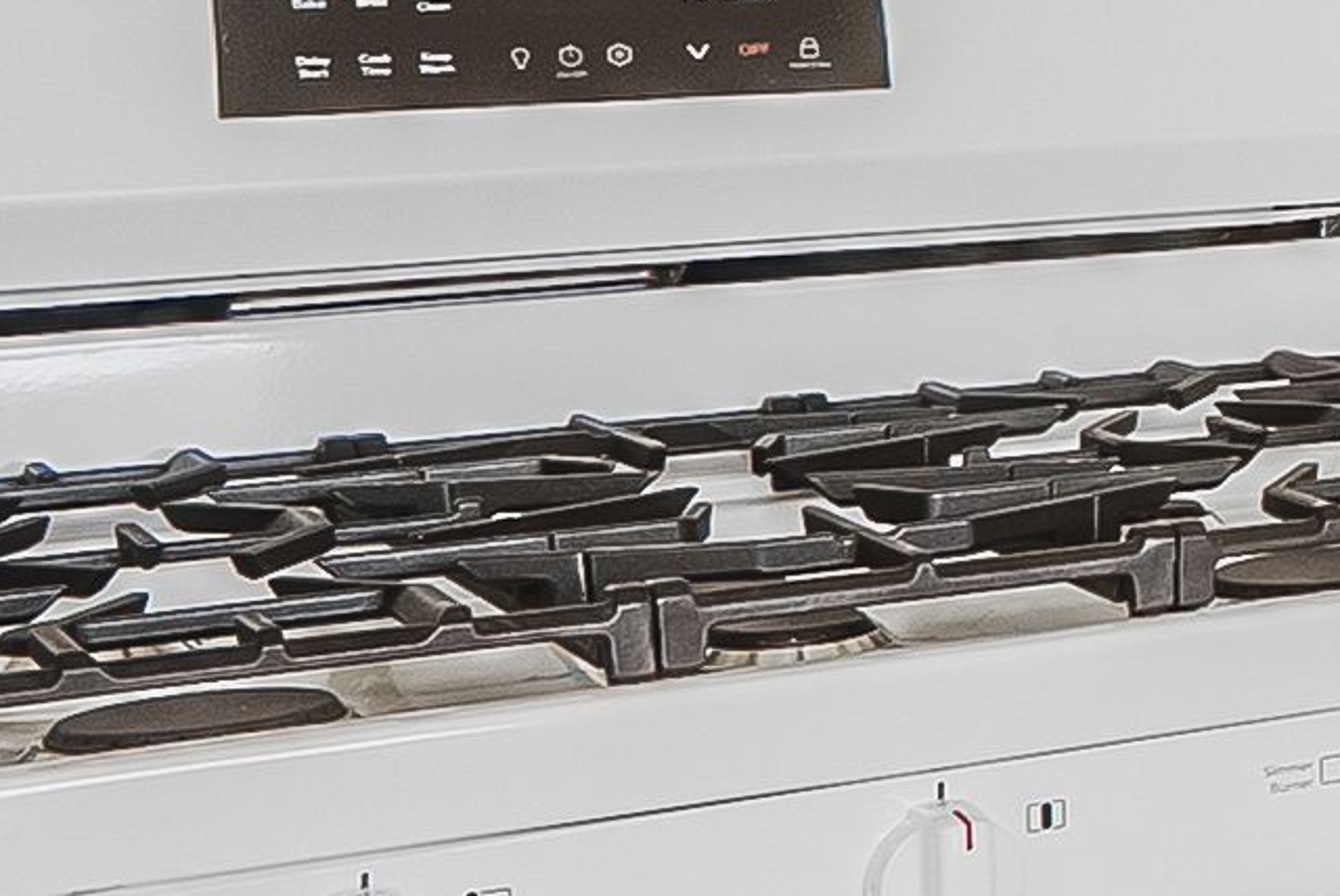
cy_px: -227
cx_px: 3478
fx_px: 3949
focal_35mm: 106
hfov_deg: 12.9
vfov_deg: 12.6
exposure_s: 1/8
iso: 250
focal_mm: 16
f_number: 9
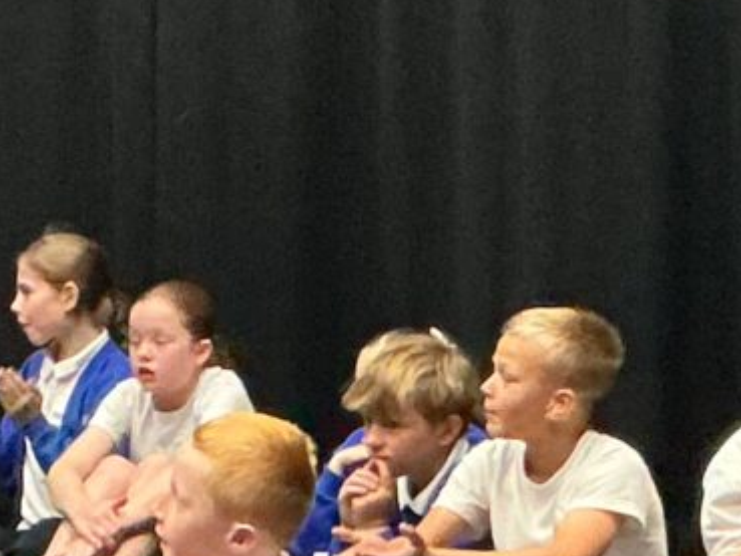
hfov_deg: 9.7
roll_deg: +0.4
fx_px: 4304
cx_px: -118
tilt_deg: -4.9
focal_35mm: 201
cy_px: 484
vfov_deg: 7.4
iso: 400
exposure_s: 1/30
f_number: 1.8
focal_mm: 3
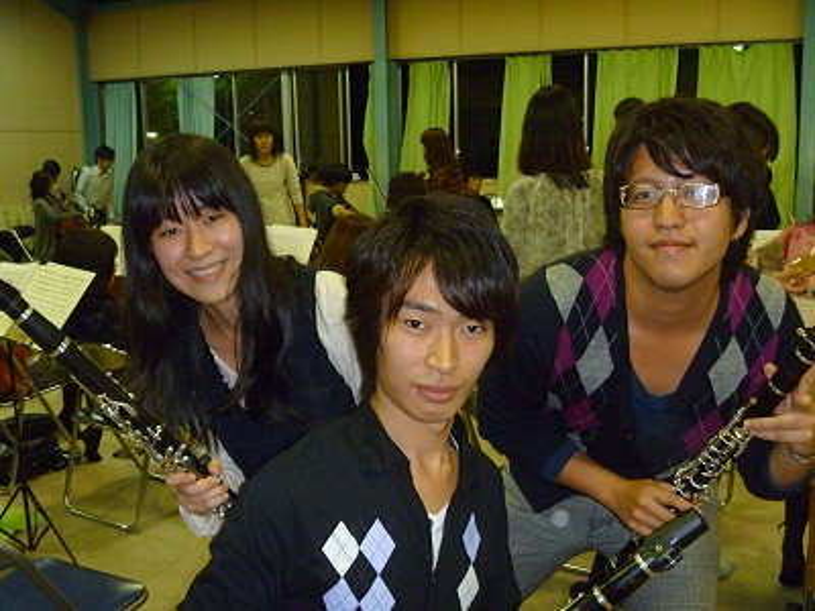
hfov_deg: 52.6
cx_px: 408
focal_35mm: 35
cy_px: 306
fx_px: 824
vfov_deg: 40.7
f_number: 3.5
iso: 400
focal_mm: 6.3
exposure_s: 1/30
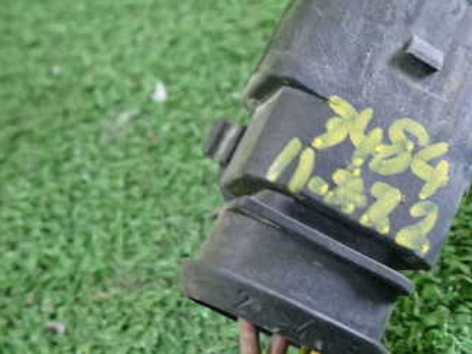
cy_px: 185
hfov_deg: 33.7
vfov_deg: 26.5
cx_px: 391
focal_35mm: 55
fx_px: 750
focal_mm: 5.4
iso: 500
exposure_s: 1/30
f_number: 2.3
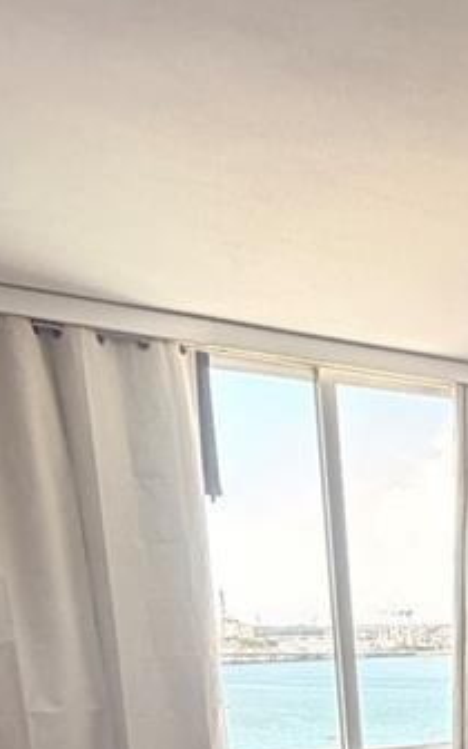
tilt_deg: -11.5
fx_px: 1082
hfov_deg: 20.6
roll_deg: +0.5
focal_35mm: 53
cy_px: 834
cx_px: 713
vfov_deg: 33.1
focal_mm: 2.22
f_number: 2.2
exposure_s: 1/121
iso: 320
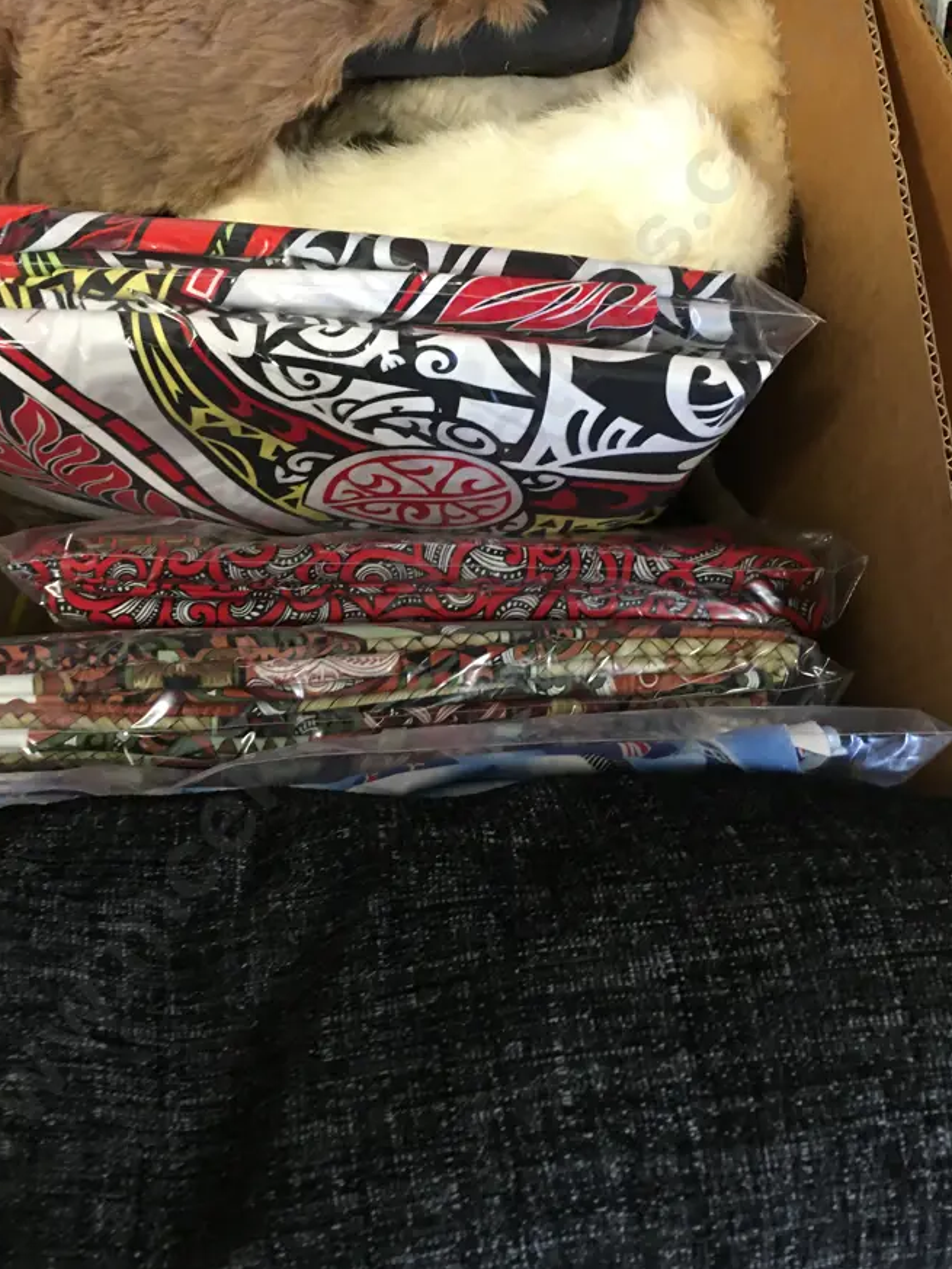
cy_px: 590
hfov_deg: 41.7
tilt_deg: -73.5
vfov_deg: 53.9
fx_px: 1246
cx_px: 401
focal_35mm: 34
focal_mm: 4.15
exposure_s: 1/17
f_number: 2.2
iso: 100
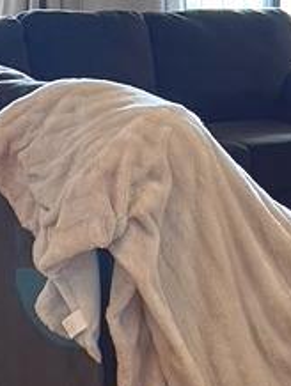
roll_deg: -1.4
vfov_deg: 15.9
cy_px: 42
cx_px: 18
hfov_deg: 12.1
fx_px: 1365
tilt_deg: -5.8
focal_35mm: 122
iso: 100
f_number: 1.6
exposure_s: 1/60
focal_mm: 5.1
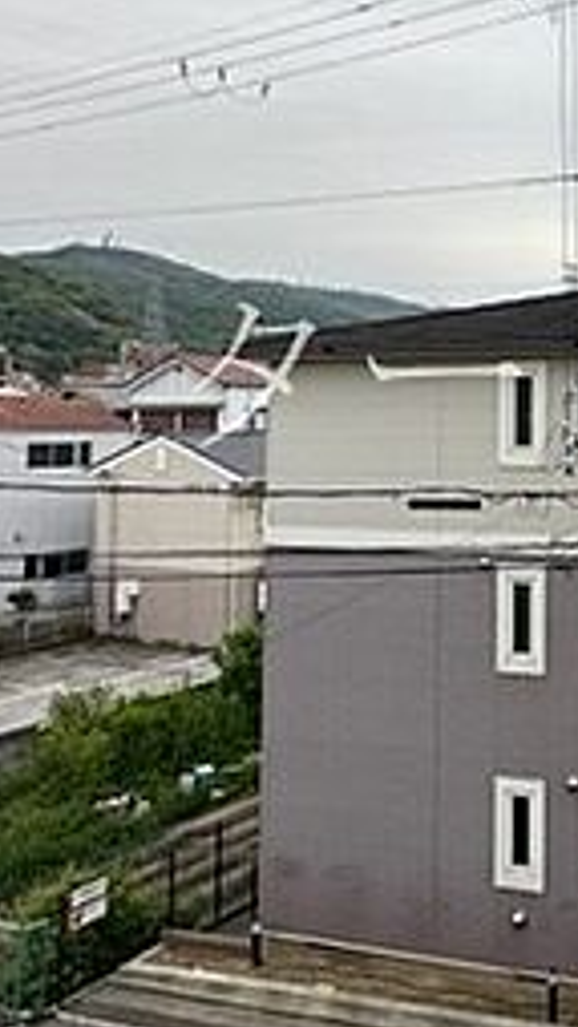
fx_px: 980
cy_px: 384
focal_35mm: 36
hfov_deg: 26.0
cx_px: 821
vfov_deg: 54.6
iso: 50
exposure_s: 1/1770
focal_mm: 2.22
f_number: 2.2
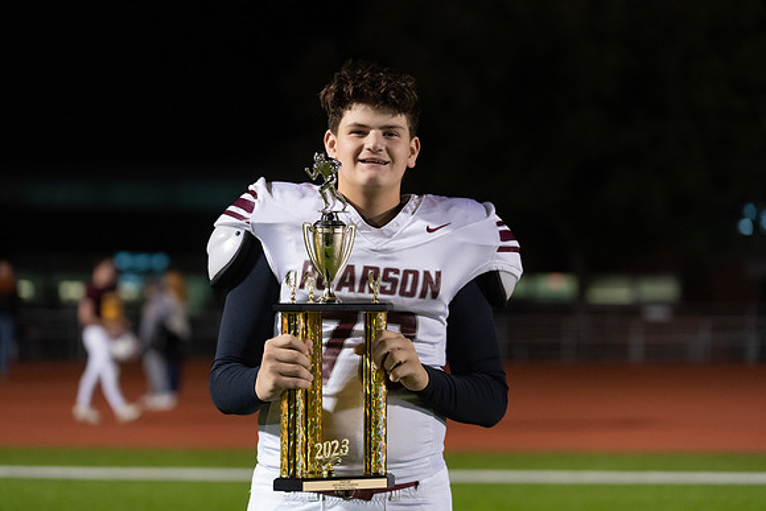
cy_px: 256
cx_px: 383
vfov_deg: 11.4
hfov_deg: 17.1
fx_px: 2554
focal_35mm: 120
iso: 4000
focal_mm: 120
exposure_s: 1/320
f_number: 3.5
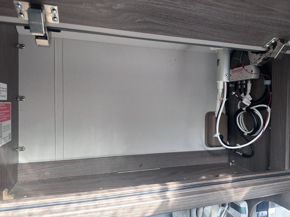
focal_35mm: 24
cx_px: 145
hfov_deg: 71.6
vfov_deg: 56.8
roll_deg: -1.8
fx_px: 201
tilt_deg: +0.7
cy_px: 108
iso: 100
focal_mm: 6.86
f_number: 1.78
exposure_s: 1/137
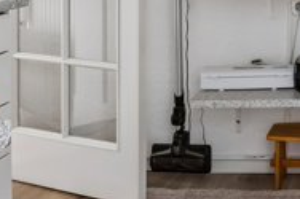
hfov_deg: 22.4
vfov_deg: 15.6
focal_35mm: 83
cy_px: -63
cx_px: 369
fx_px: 692
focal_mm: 13
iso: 400
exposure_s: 1/3.33
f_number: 8
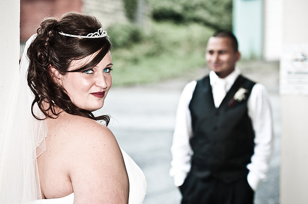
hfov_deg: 19.5
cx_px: 154
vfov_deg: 13.0
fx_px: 897
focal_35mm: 105
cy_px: 102
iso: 200
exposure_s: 1/200
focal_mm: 70
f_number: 2.8
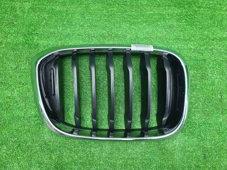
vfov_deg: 53.1
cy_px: 85
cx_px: 114
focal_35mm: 26
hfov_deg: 67.3
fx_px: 170
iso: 334
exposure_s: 1/50
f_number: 1.8
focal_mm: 5.4
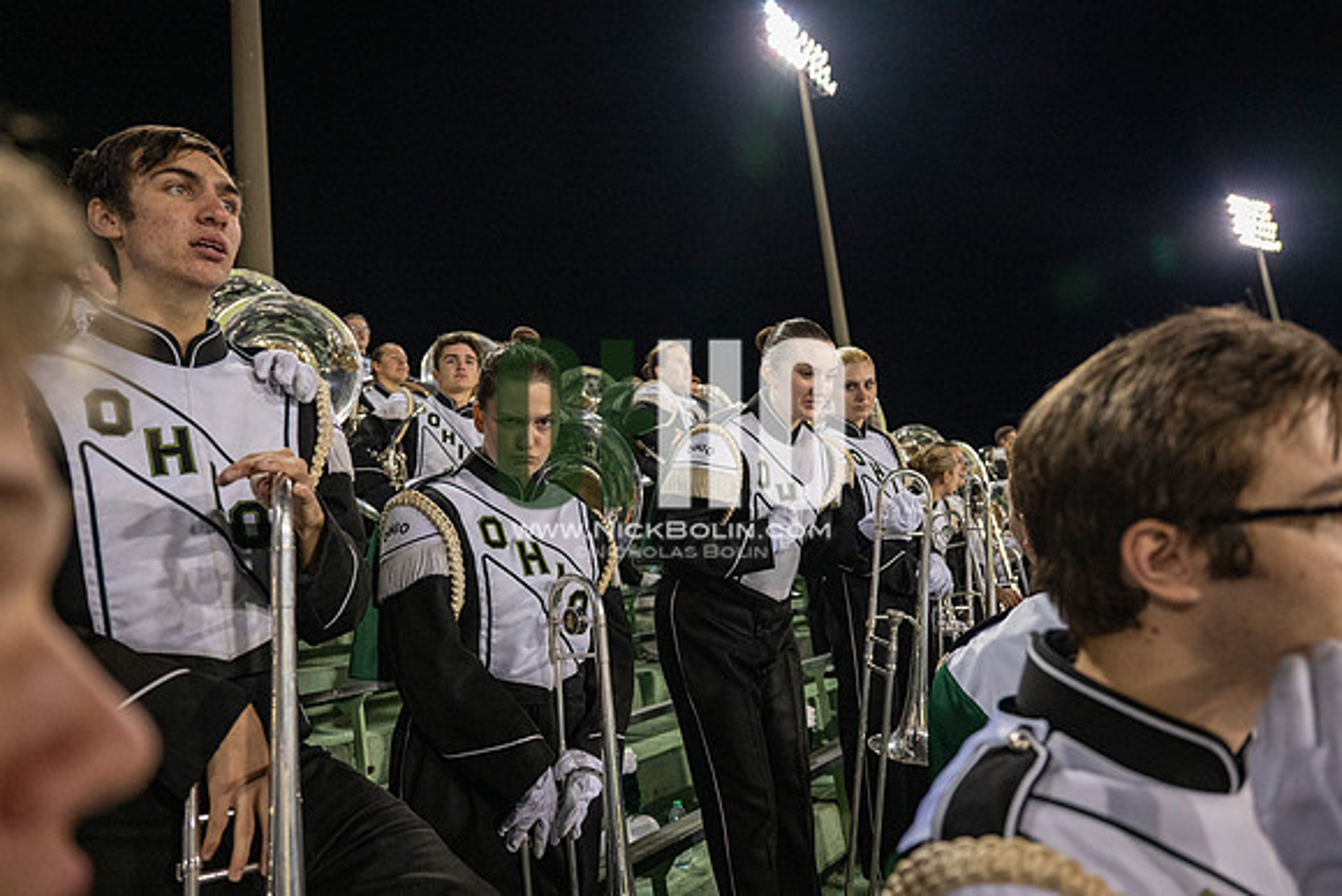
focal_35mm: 24
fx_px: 895
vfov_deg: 53.2
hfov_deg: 73.7
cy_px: 448
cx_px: 671
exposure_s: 1/500
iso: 2000
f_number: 3.2
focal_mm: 24
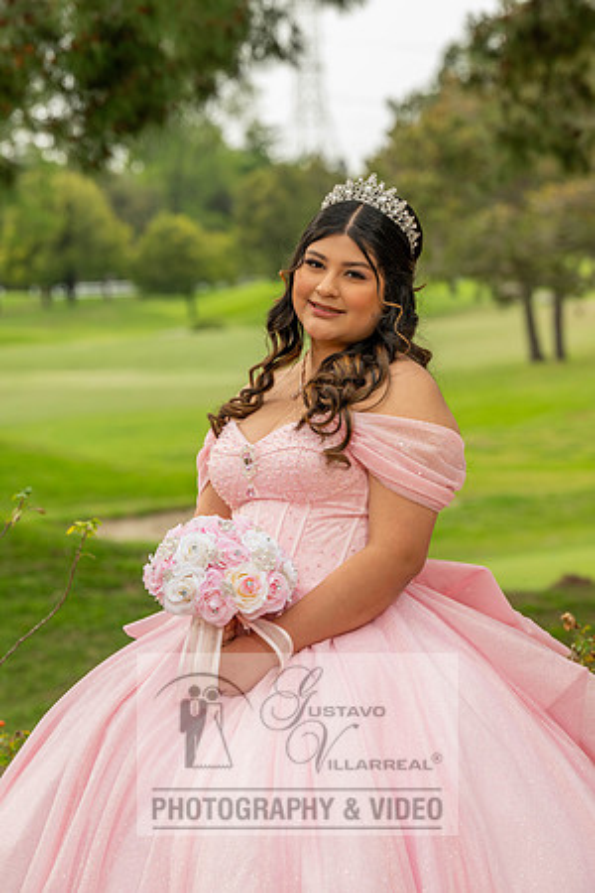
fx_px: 4338
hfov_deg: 7.8
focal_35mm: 175
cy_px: 446
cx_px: 298
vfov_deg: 11.7
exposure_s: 1/200
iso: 320
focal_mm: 175
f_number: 8
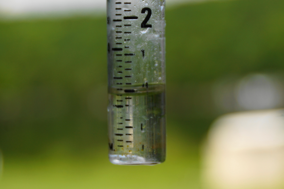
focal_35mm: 120
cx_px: 142
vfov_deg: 11.4
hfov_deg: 17.1
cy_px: 94
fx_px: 947
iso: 125
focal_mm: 80
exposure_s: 1/125
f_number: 5.6
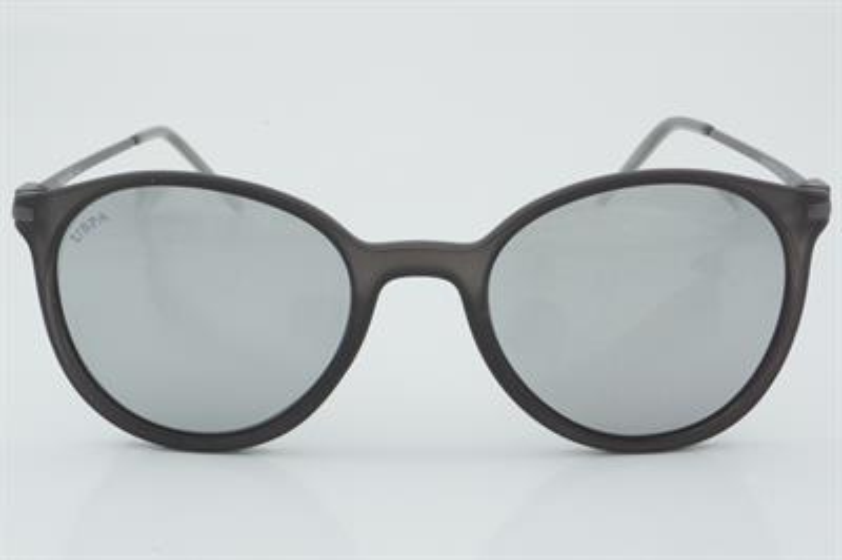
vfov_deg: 16.5
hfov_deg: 24.6
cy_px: 280
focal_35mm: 82
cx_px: 421
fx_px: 1928
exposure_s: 1/3
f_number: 32
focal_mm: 55
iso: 100
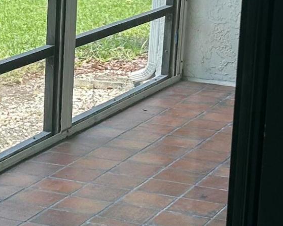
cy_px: 98
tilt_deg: -12.6
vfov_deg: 11.8
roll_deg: -0.8
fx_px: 1097
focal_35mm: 131
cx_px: -37
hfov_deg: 14.3
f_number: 1.5
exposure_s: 1/361
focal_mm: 5.7
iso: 50
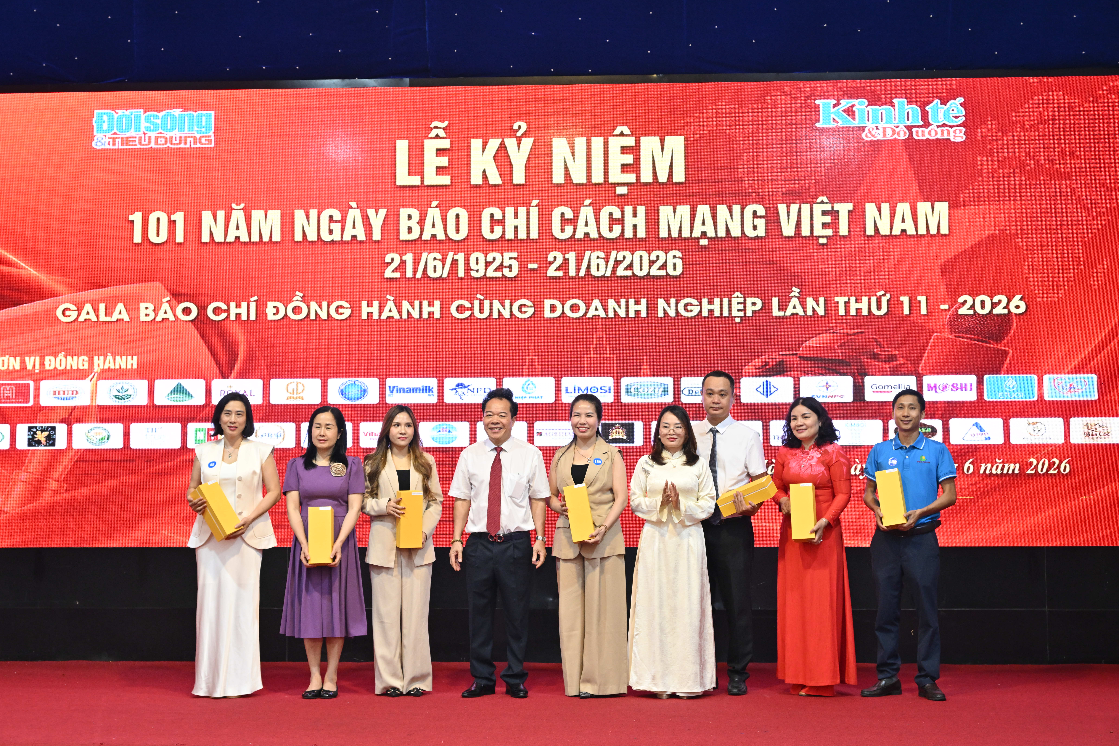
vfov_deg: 26.5
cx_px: 560
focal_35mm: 51
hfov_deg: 38.9
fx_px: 1585
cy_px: 373
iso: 1600
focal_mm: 51
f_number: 5.6
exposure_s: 1/100
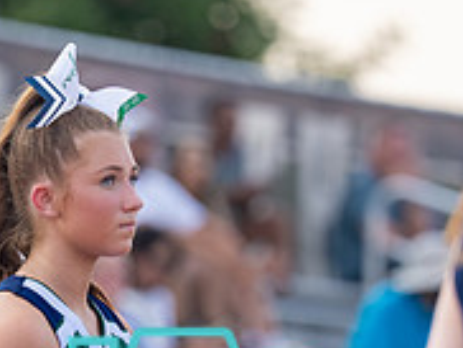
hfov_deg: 3.1
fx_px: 8572
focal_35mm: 640
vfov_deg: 2.3
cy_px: 413
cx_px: 57
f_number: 2.8
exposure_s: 1/1250
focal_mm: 171
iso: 250
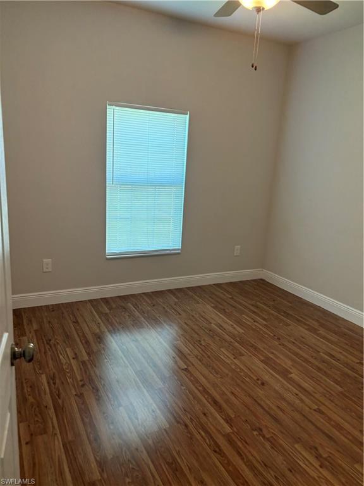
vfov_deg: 67.3
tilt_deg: -16.2
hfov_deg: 53.1
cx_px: 182
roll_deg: -3.3
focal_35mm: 26
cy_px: 243
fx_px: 365
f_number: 1.6
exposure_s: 1/60
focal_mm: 5.96
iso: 125
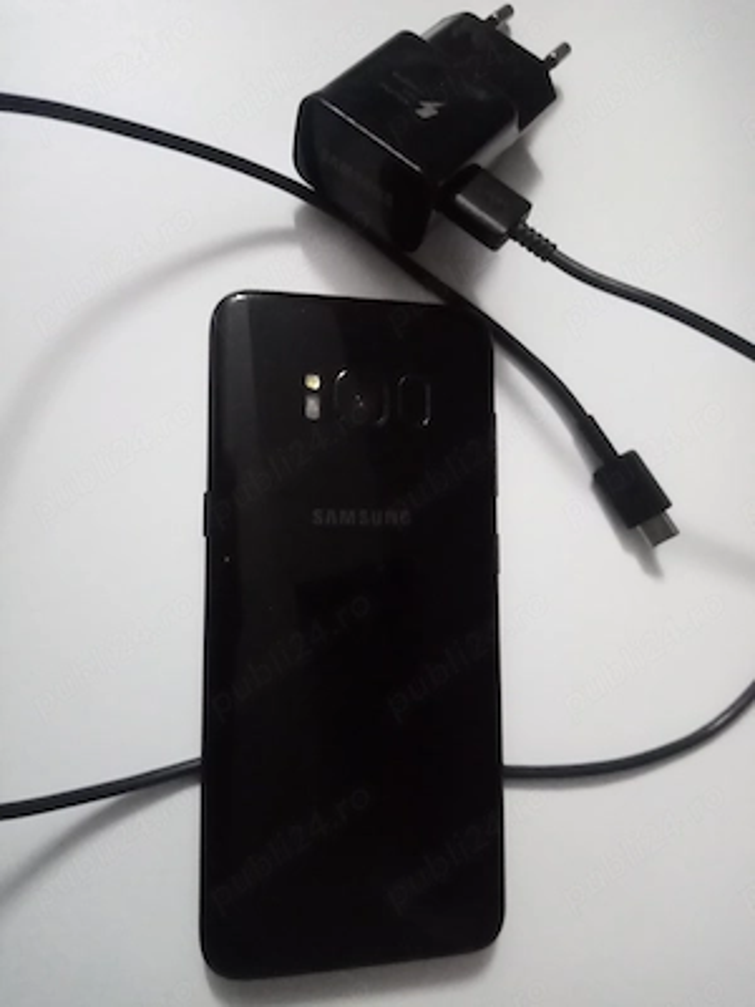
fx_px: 756
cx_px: 378
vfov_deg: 67.3
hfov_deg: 53.1
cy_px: 504
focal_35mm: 26
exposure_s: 1/20
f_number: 1.8
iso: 1348
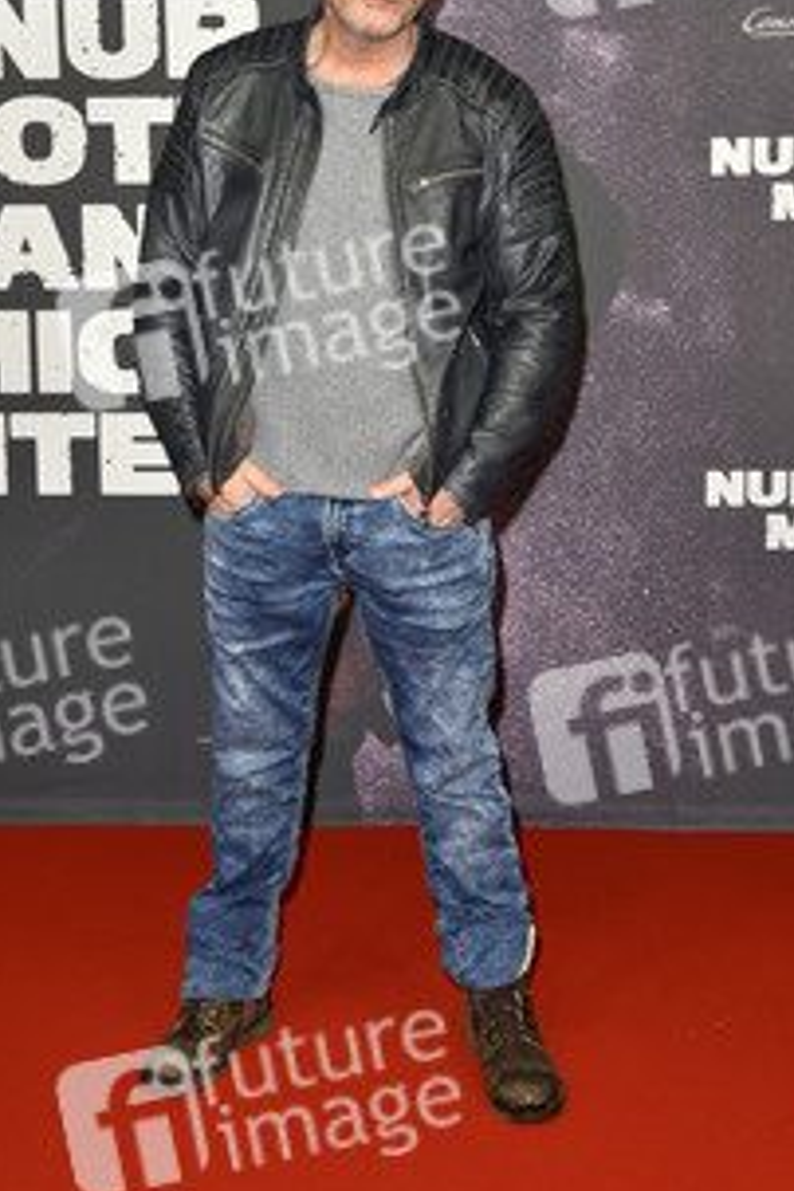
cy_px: 515
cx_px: 373
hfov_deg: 23.4
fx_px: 1919
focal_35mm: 58
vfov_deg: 34.4
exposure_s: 1/250
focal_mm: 44
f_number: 6.3
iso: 800
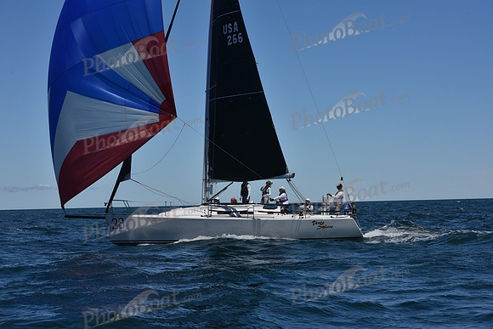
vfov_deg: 19.5
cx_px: 246
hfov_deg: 28.8
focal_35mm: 70
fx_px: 959
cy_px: 164
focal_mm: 70
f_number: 9
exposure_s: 1/800
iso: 250
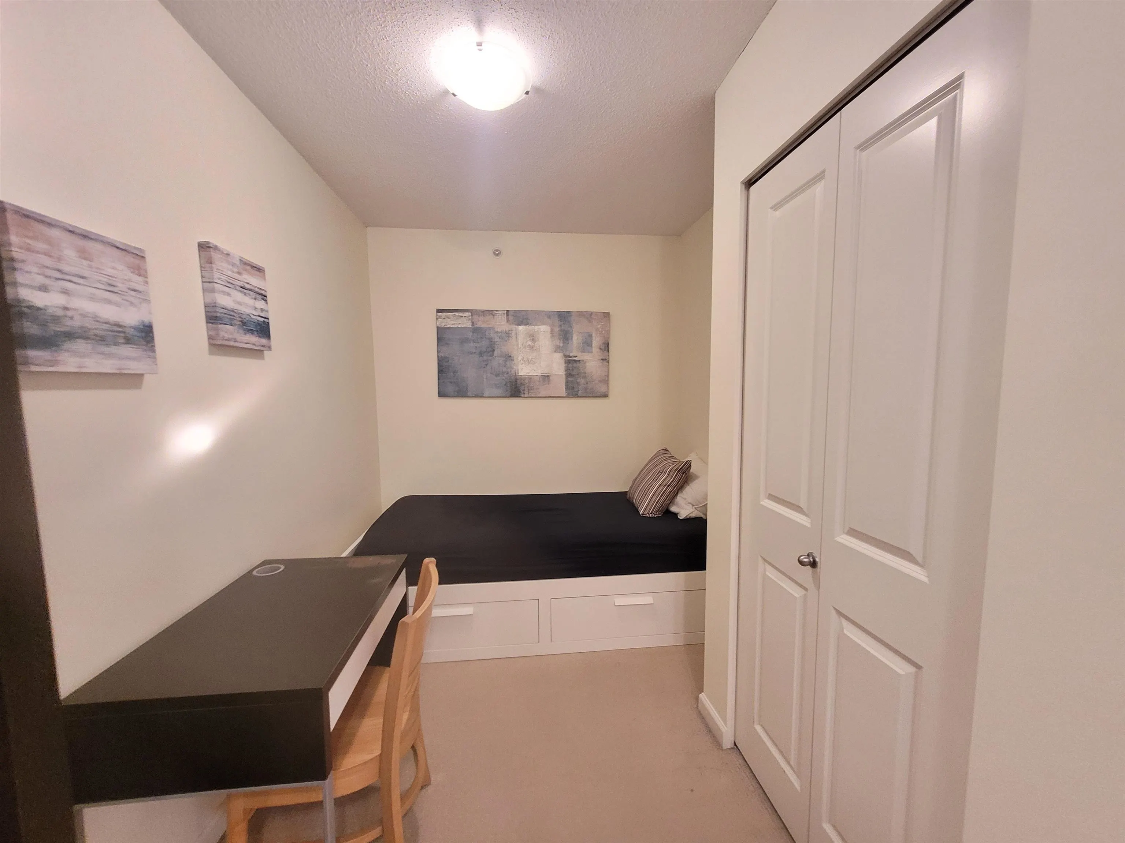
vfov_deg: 89.9
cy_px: 422
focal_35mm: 13
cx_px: 562
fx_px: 422
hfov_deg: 106.2
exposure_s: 1/30
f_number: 2.2
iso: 400
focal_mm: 1.74
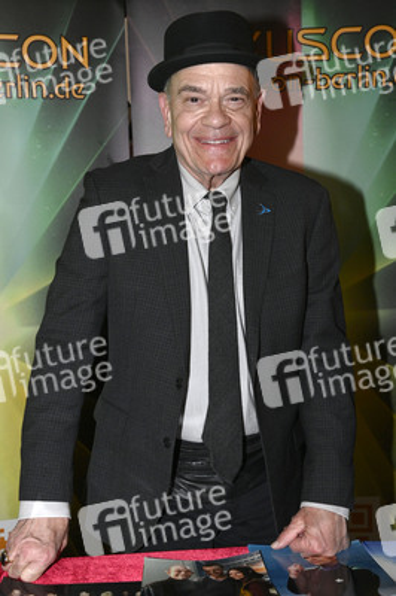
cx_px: 198
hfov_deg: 29.8
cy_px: 298
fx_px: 744
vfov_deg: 43.6
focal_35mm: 45
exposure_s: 1/250
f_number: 5.6
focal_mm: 45
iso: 3200
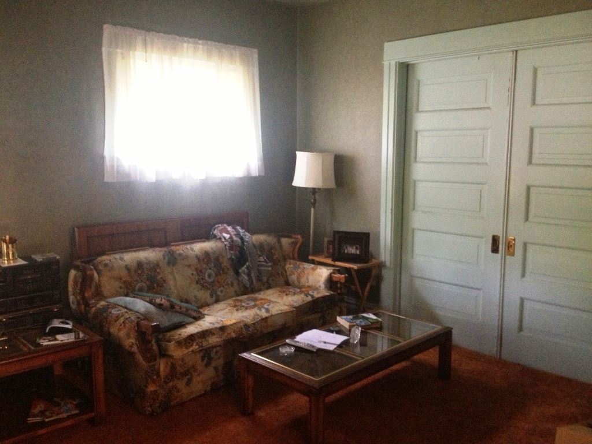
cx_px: 296
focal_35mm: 35
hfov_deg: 52.6
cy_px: 222
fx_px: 599
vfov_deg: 40.7
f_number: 2.4
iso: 400
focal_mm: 4.28
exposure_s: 1/20
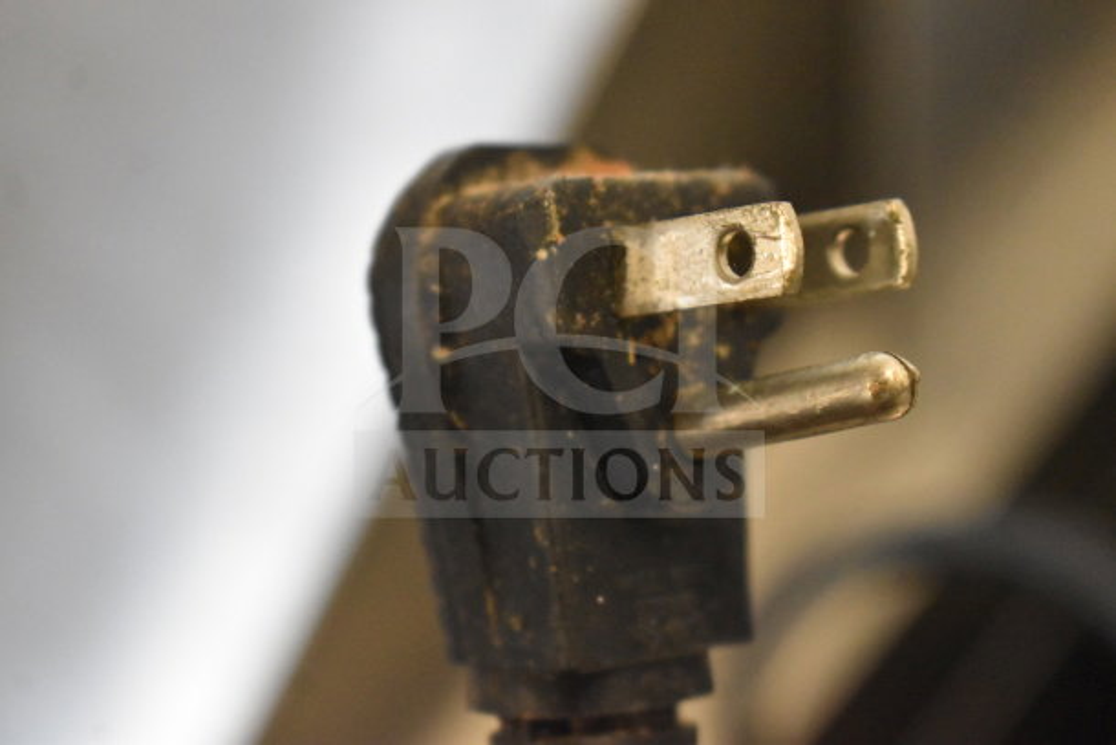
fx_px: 2558
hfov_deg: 24.6
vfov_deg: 16.6
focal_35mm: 82
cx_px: 558
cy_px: 372
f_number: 6.3
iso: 6400
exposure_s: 1/160
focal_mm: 55
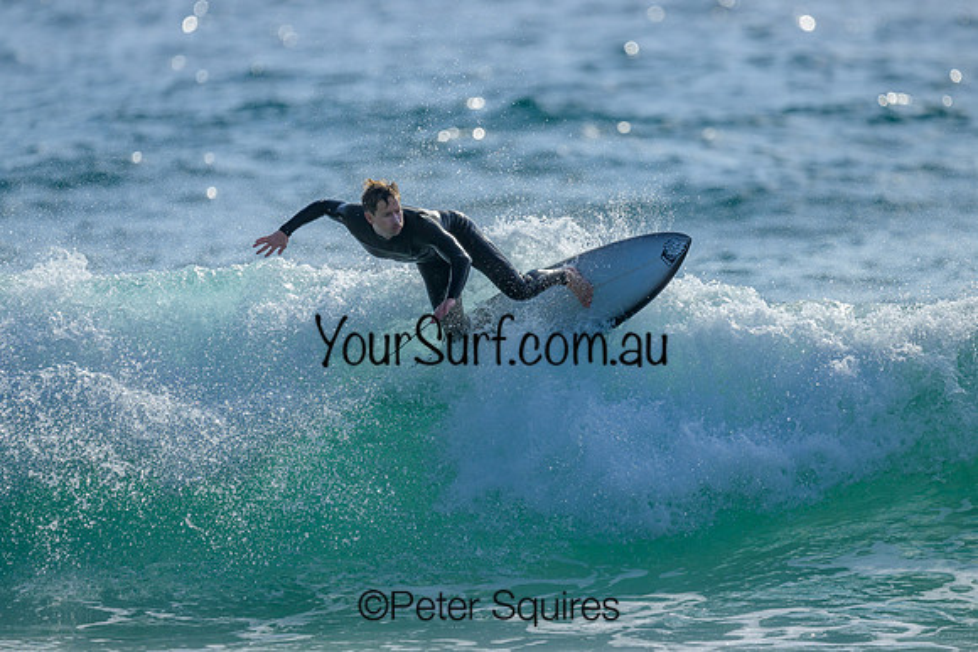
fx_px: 21737
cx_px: 489
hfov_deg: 2.6
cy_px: 326
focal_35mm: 800
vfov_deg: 1.7
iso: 180
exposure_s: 1/2000
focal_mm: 800
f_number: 6.3
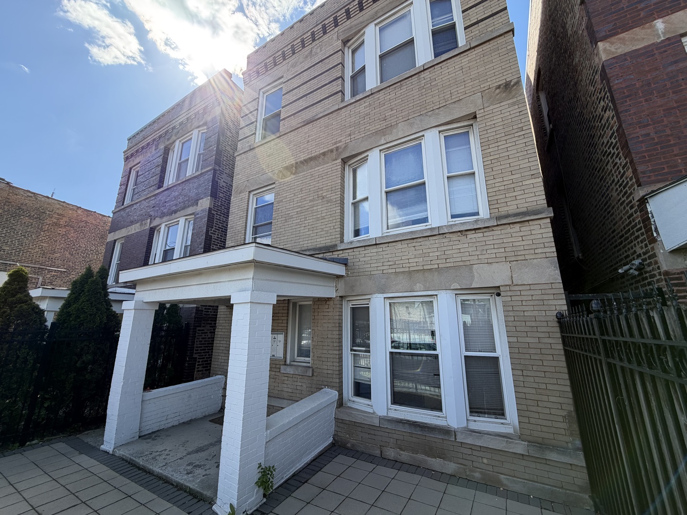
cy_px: 258
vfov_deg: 85.7
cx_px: 344
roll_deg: +0.1
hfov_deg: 102.1
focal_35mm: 14
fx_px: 278
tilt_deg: +14.9
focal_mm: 2.22
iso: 40
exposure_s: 1/585
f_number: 2.2
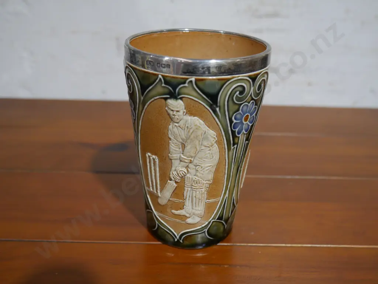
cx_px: 189
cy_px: 142
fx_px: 415
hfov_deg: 49.0
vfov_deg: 37.8
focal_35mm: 38
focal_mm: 19
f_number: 4.1
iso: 400
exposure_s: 1/60
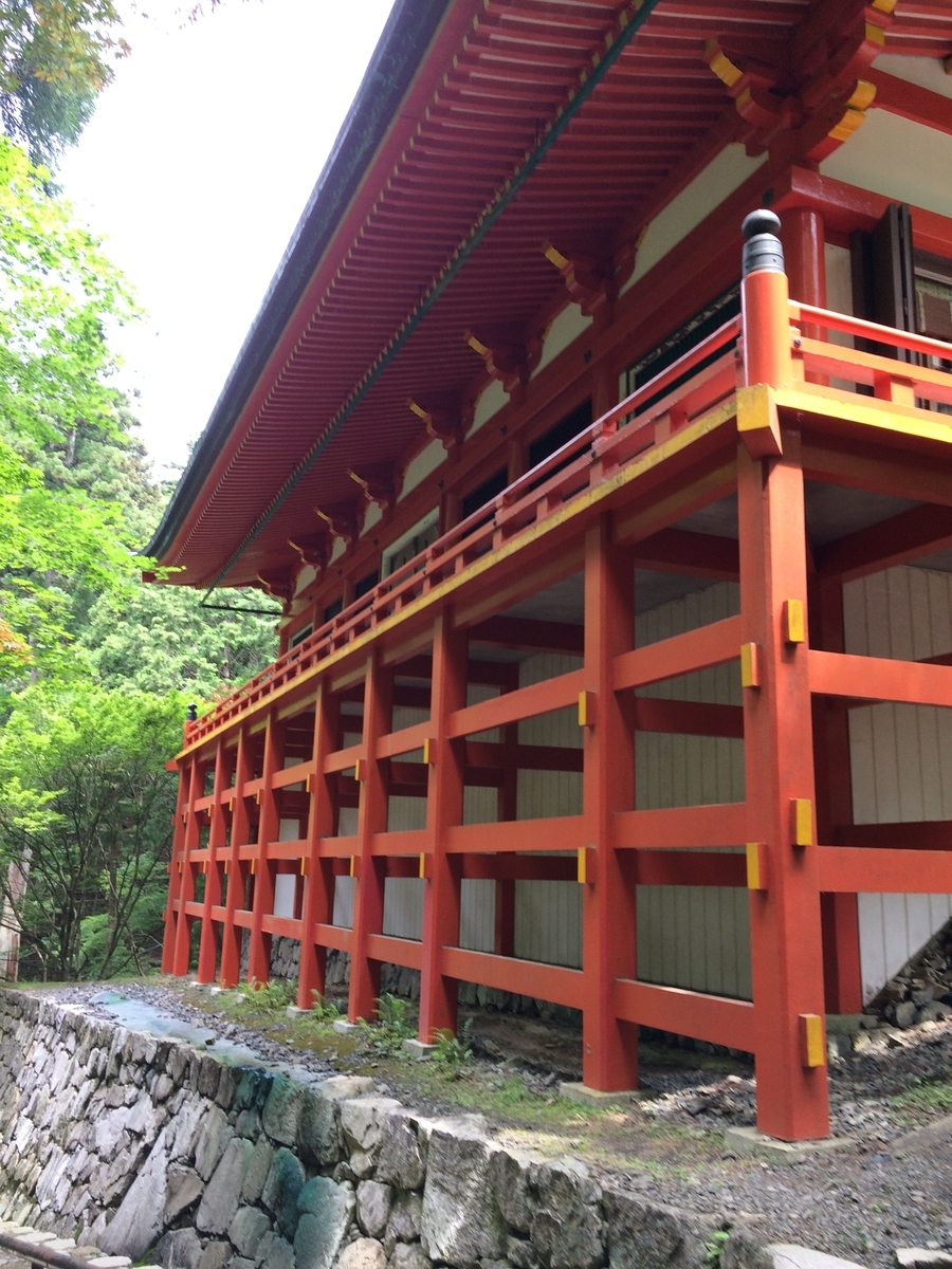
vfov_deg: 61.7
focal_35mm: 29
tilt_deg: +10.6
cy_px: 634
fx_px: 1063
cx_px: 476
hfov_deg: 48.2
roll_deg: -0.2
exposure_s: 1/120
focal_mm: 4.15
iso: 64
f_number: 2.2
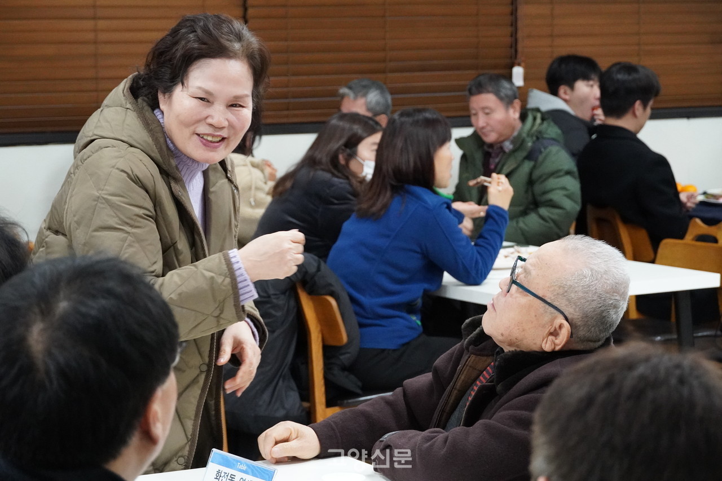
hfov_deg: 19.7
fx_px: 2075
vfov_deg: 13.2
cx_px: 361
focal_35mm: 104
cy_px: 240
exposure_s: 1/125
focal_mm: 69
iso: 6400
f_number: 6.3
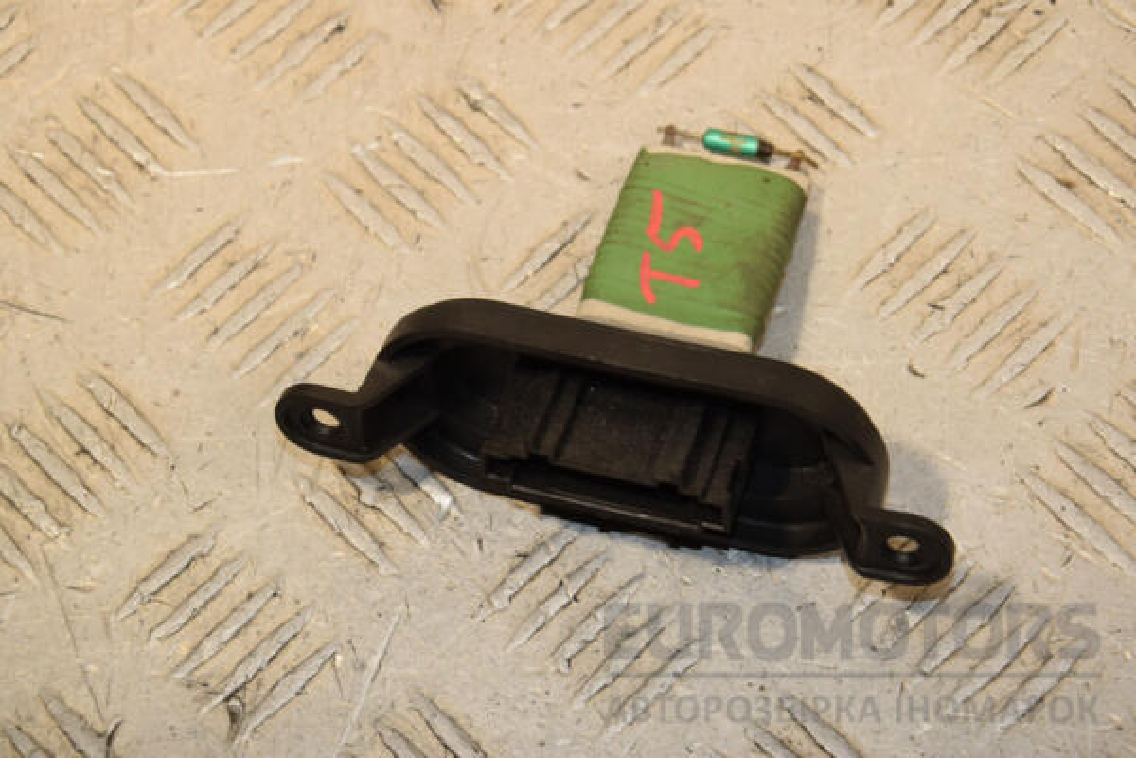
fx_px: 3786
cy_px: 379
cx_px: 568
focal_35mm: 120
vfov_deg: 11.4
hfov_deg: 17.1
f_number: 8
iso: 800
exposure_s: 1/200
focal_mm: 80
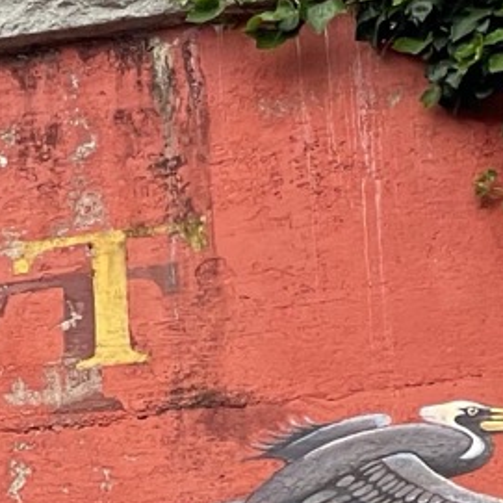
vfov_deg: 6.4
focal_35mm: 271
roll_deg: -3.0
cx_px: -883
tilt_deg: +27.4
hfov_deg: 6.1
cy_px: 598
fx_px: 4455
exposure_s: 1/99
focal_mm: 6
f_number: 2
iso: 64
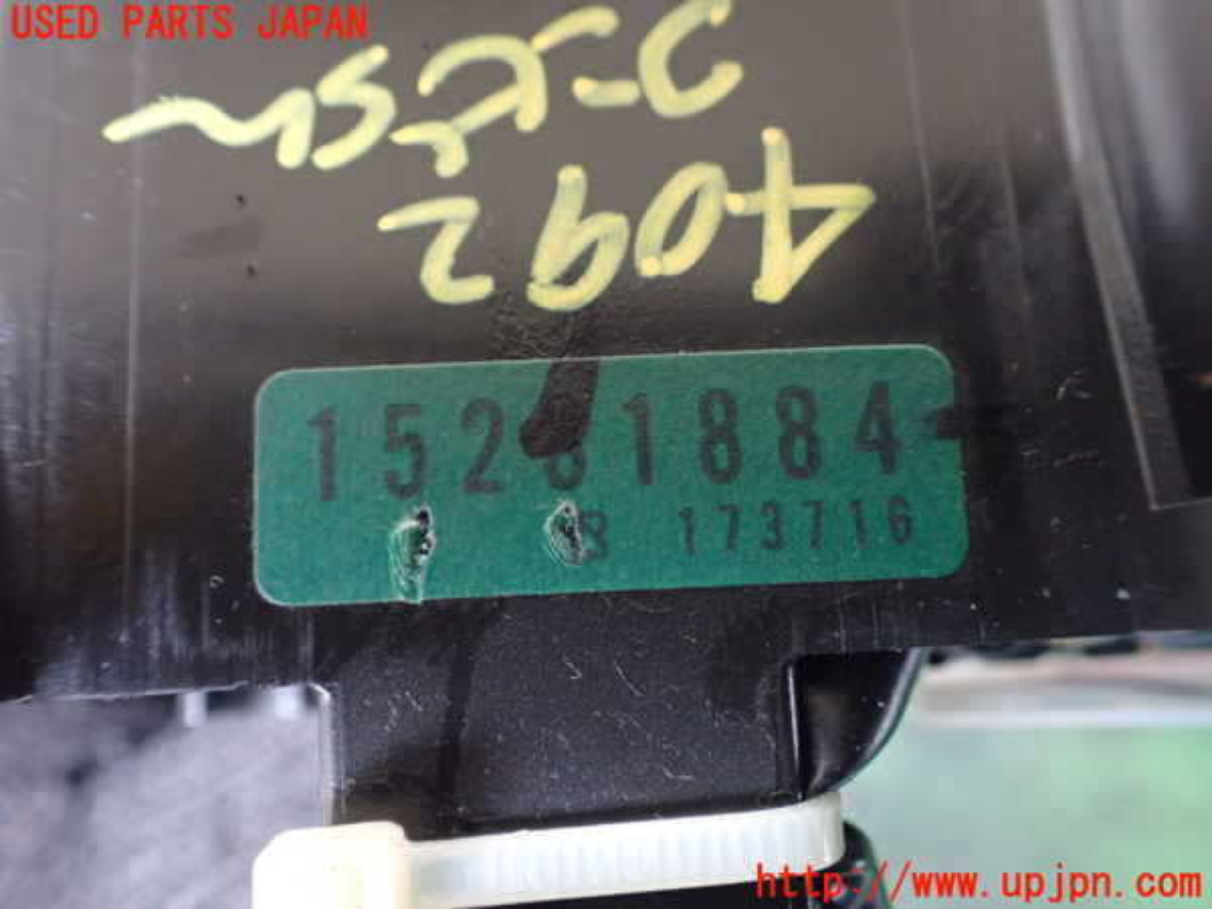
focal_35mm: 30
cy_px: 454
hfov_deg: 60.0
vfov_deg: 46.8
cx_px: 606
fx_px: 1050
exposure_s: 1/30
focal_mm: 5.4
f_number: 2.3
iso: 1000
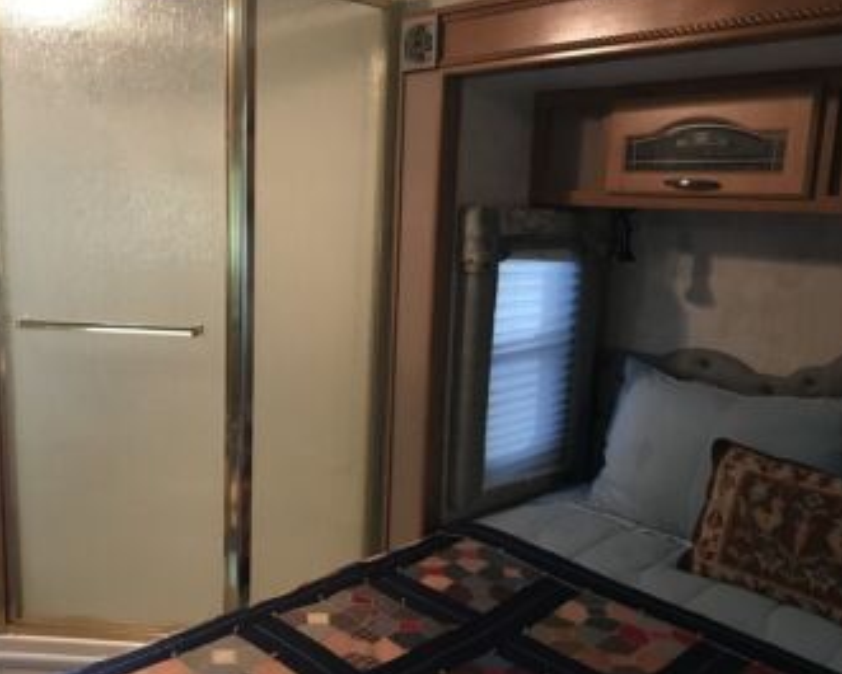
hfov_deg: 54.1
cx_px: 371
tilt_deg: -9.0
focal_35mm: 33
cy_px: 348
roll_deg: -1.4
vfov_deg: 44.6
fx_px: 823
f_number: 1.8
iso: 100
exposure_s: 1/9
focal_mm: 3.99
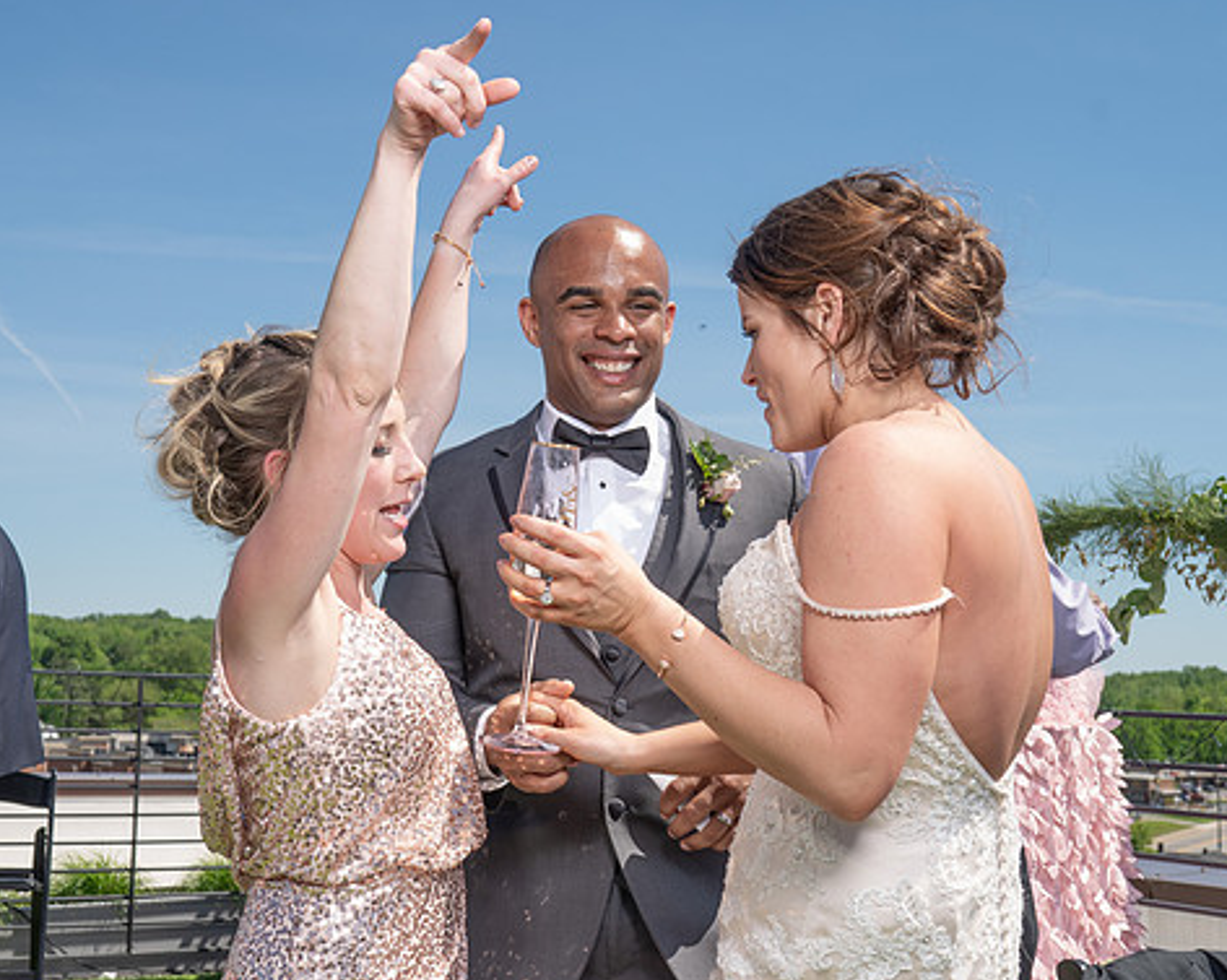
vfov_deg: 30.2
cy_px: 550
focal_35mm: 50
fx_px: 1815
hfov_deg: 37.1
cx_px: 453
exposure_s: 1/250
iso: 50
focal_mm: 35
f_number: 7.1
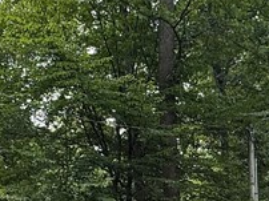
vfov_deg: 19.0
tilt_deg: +0.7
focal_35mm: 71
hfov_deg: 27.4
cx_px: 116
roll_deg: +1.7
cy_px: 266
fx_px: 551
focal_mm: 2.22
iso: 50
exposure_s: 1/270
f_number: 2.2
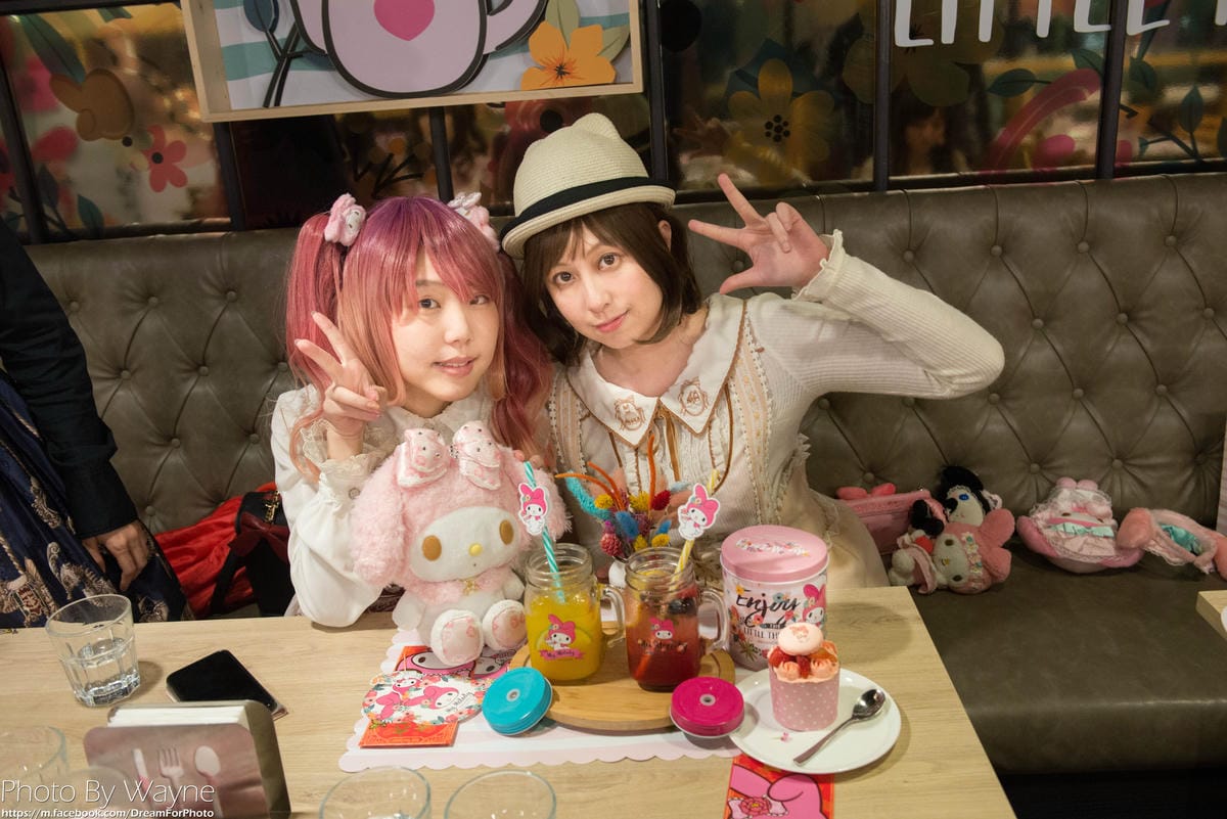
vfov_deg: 42.4
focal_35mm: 31
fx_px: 1057
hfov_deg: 60.3
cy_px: 410
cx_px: 614
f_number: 4.5
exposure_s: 1/60
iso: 3200
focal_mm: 31
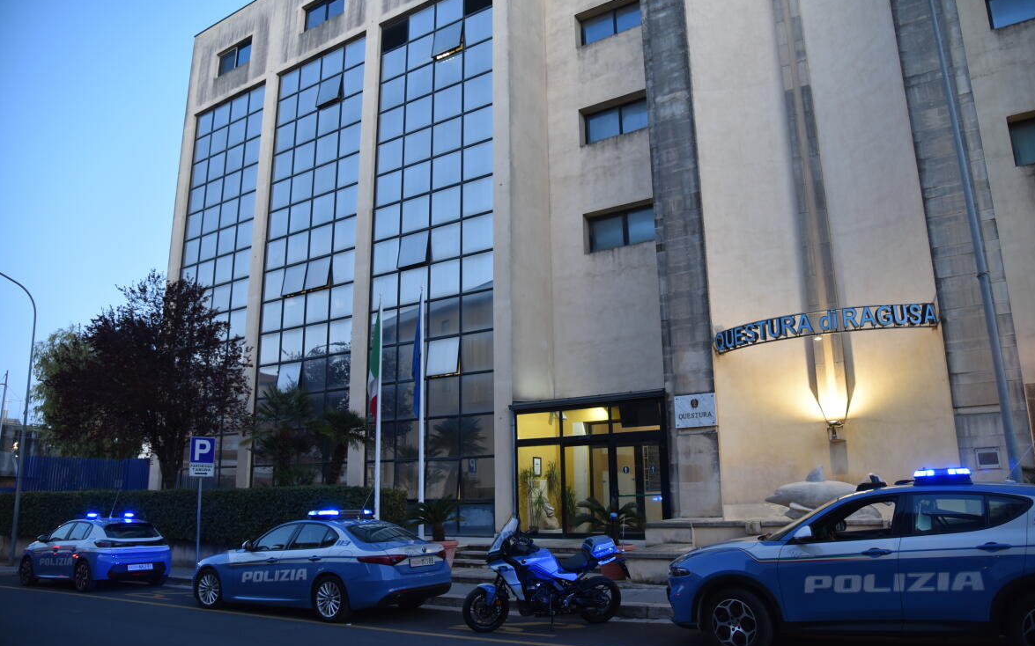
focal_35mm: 25
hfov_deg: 72.5
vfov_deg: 49.2
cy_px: 341
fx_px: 705
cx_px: 527
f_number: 4
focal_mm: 24
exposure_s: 1/60
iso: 800
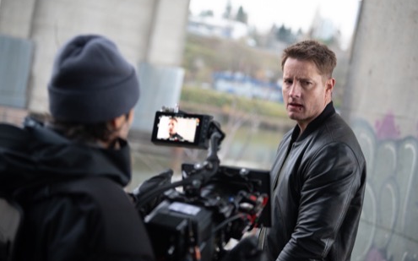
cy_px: 135
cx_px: 210
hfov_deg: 28.6
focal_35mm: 72
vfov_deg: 18.1
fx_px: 820
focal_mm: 70
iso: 800
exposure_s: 1/800
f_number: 2.8
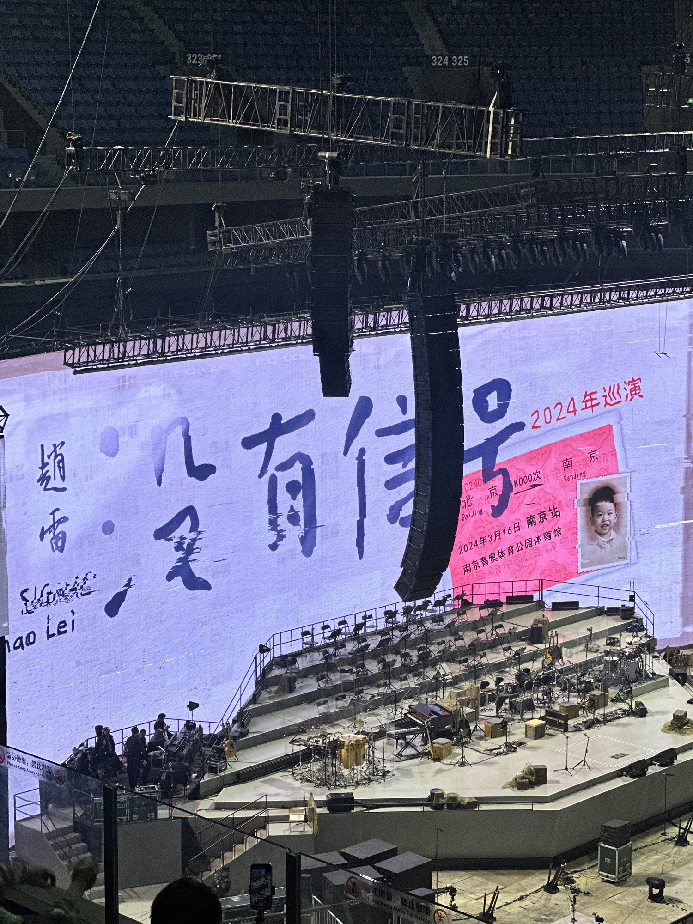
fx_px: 2055
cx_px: 346
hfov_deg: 19.1
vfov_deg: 25.3
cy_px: 462
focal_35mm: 77
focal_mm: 9
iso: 160
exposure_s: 1/120
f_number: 2.8
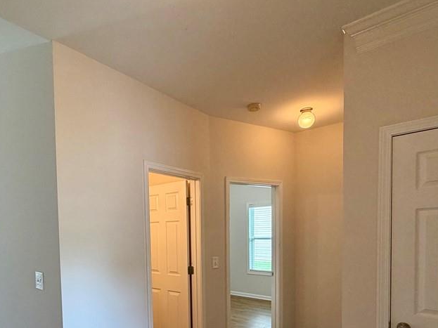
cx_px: 176
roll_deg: +1.3
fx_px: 291
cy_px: 244
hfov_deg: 73.2
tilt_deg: -2.0
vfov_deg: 56.1
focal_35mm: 23
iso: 200
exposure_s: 1/60
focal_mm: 2.22
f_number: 2.2
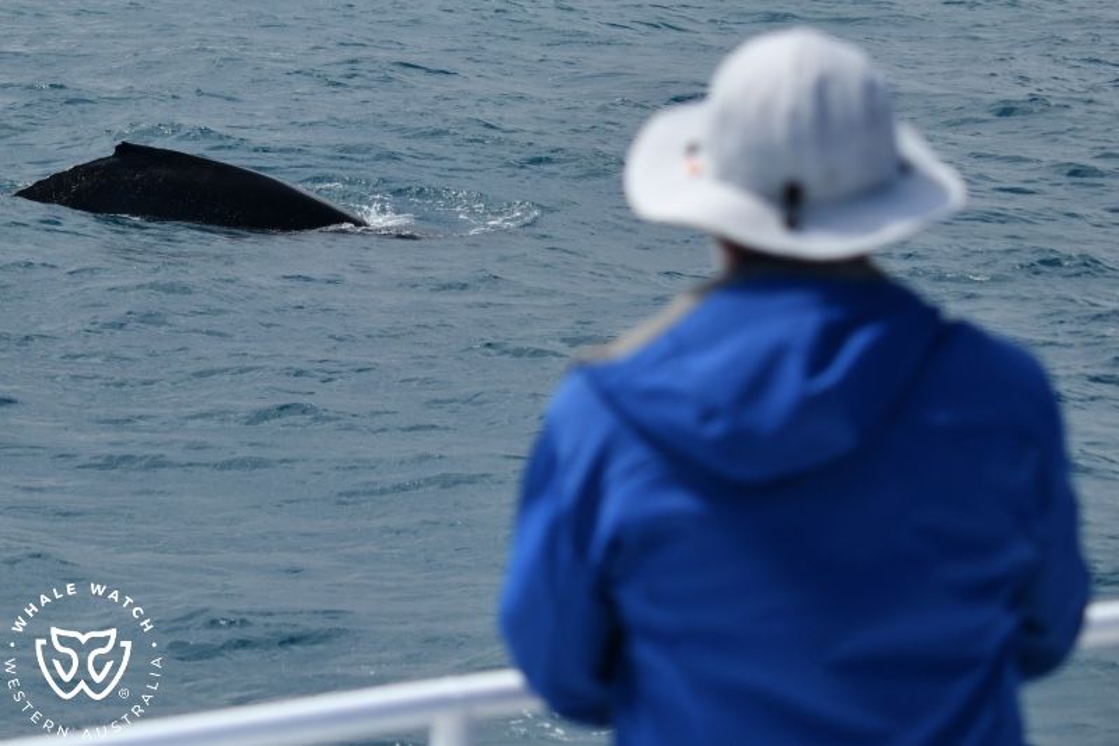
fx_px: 2486
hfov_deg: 25.4
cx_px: 560
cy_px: 373
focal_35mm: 80
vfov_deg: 17.1
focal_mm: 80
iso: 640
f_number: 4.5
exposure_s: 1/8000
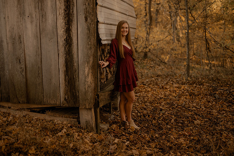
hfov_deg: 39.6
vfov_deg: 27.0
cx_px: 117
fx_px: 325
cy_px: 78
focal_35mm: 50
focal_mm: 50
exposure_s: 1/320
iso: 250
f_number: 1.8
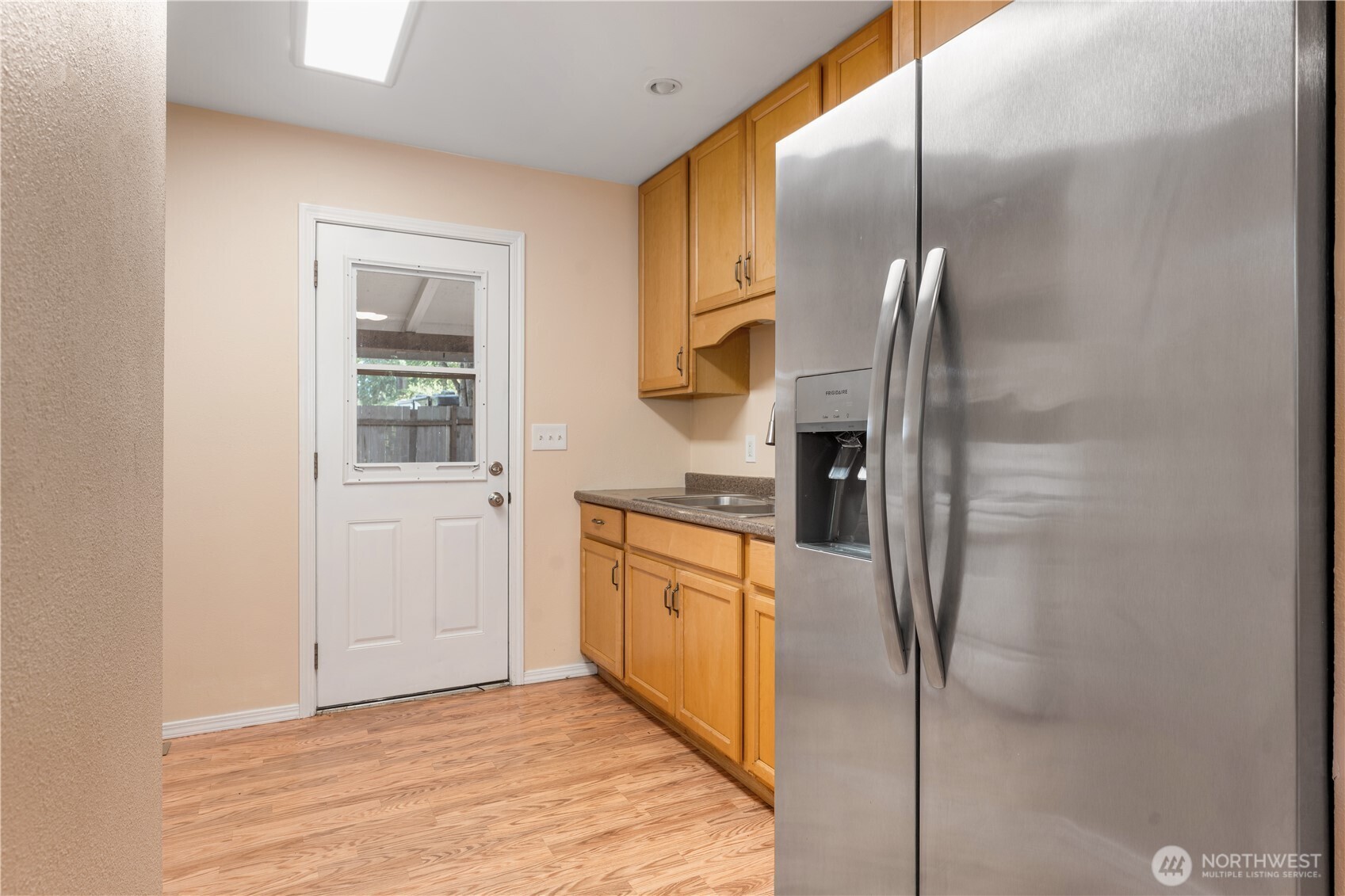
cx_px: 672
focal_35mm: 20
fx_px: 747
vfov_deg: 61.9
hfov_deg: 84.0
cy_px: 448
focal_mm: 20
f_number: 8
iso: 400
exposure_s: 1/25
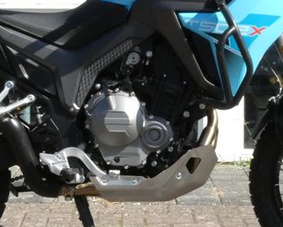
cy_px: 114
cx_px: 141
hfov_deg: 15.1
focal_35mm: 127
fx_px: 1064
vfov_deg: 12.2
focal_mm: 9
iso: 800
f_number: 8
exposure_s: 1/1000
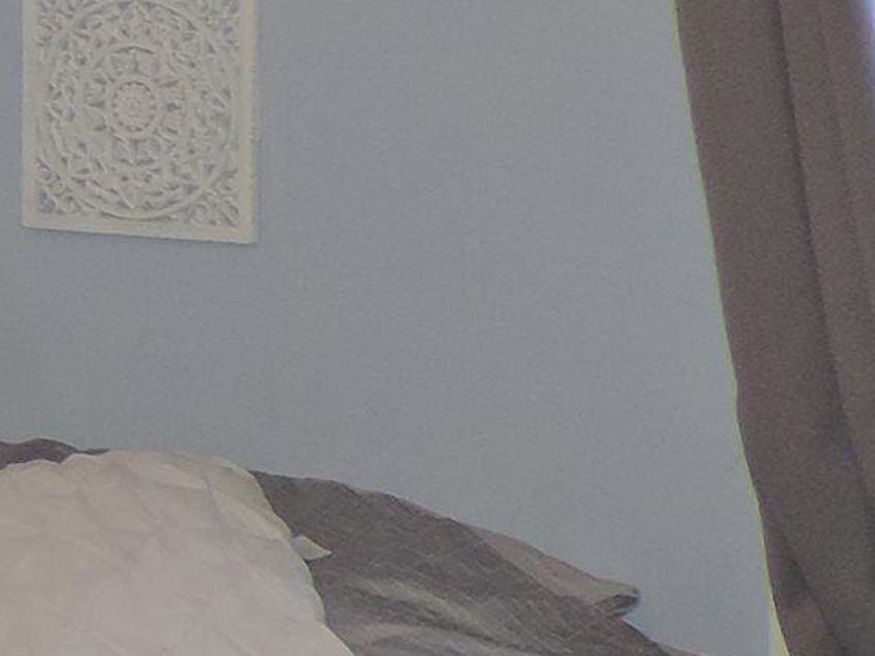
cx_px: -1292
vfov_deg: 11.3
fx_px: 3285
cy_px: 99
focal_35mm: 130
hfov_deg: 11.9
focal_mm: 4.3
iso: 200
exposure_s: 1/30
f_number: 3
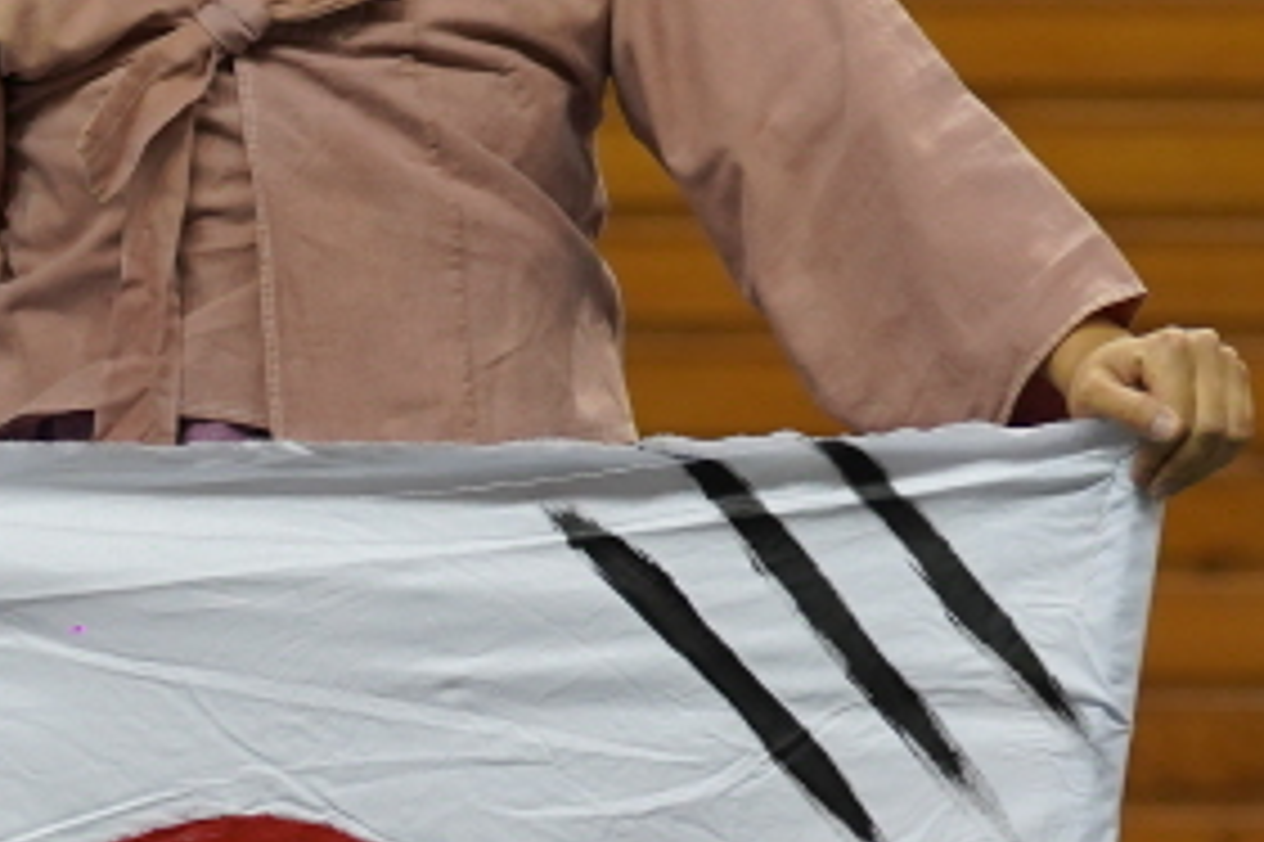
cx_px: -538
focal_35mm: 566
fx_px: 19860
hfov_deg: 3.6
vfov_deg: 2.4
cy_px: 923
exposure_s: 1/160
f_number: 4
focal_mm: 126
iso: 1000
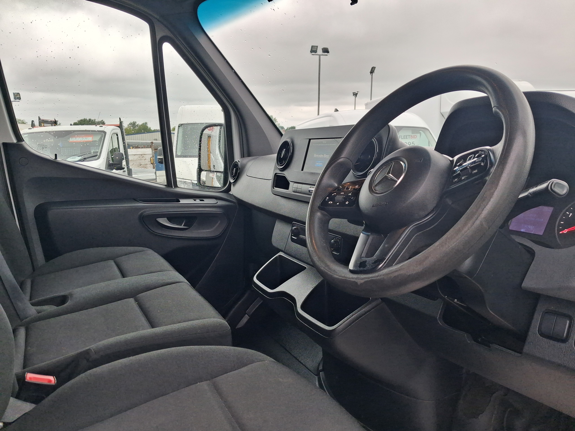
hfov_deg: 65.3
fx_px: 448
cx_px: 288
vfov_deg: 51.4
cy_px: 216
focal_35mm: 27
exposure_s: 1/100
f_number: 1.8
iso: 50
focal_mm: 4
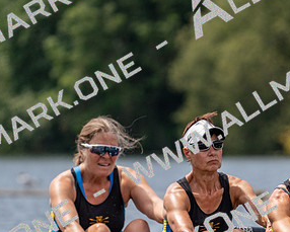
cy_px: 188
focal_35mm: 644
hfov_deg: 3.0
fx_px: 5529
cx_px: 247
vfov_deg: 2.4
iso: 250
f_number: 6.3
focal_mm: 338
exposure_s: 1/1600
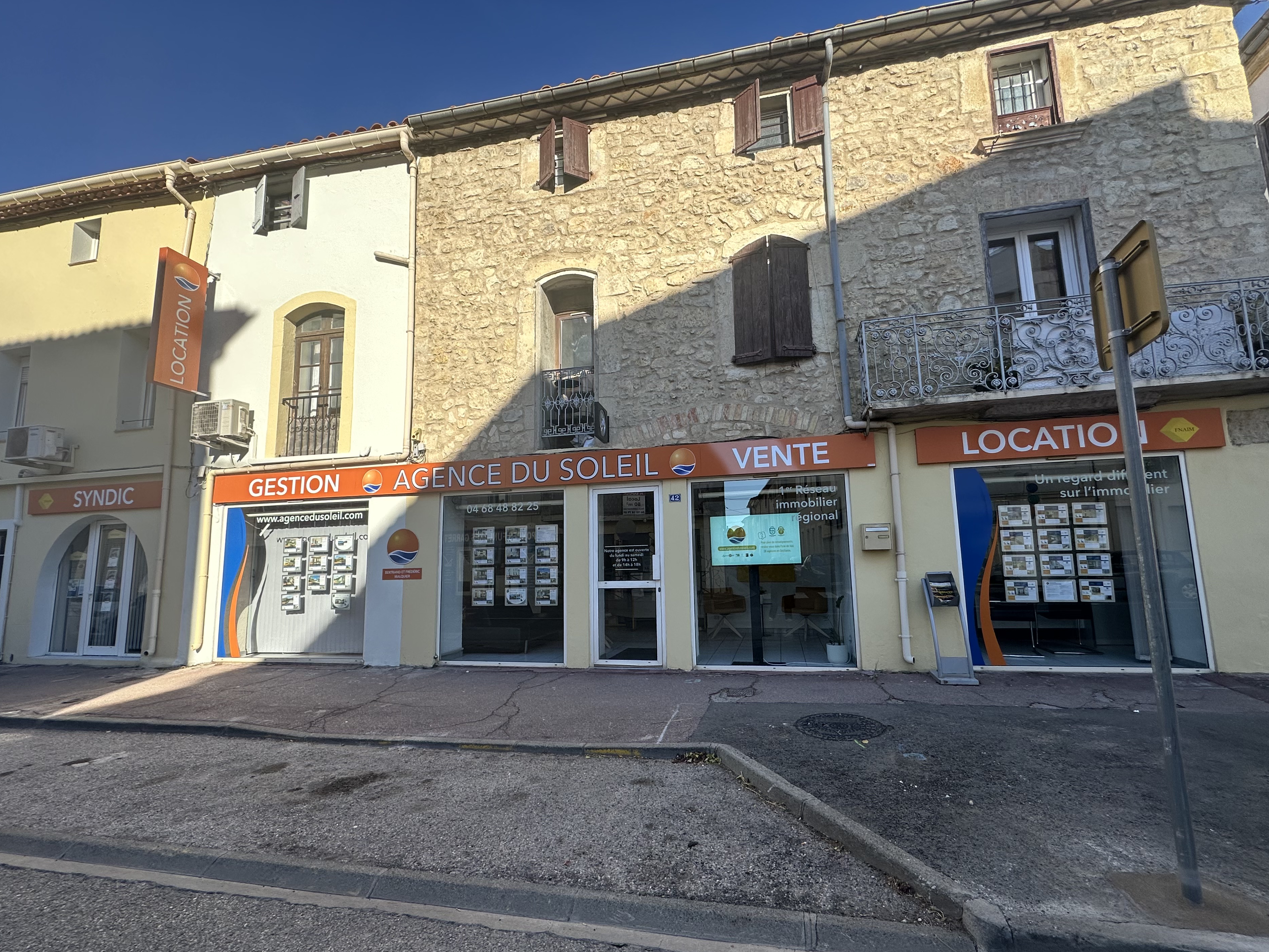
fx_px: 550
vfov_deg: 81.7
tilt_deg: +7.7
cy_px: 493
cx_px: 660
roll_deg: +1.5
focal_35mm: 15
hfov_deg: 98.1
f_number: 2.2
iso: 50
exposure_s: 1/1043
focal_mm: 2.22
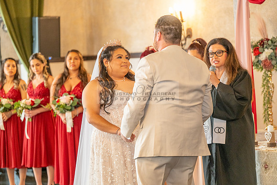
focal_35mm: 104
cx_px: 138
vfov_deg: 13.2
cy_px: 92
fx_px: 800
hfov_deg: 19.6
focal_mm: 104
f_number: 2.8
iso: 1600
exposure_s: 1/125
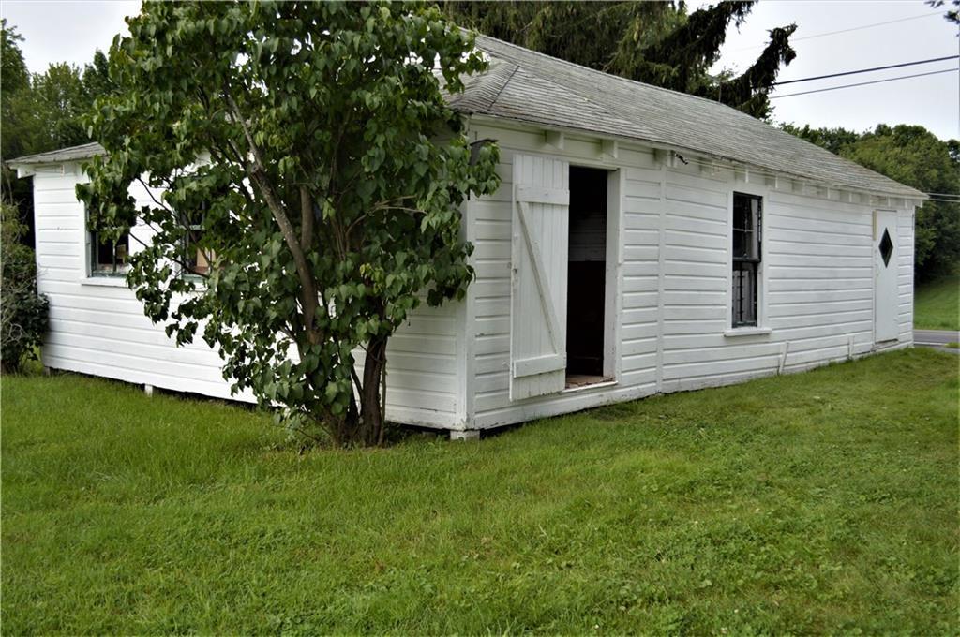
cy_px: 318
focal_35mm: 33
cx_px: 480
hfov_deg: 57.3
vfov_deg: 39.9
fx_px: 879
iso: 100
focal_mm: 22
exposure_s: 1/320
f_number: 4
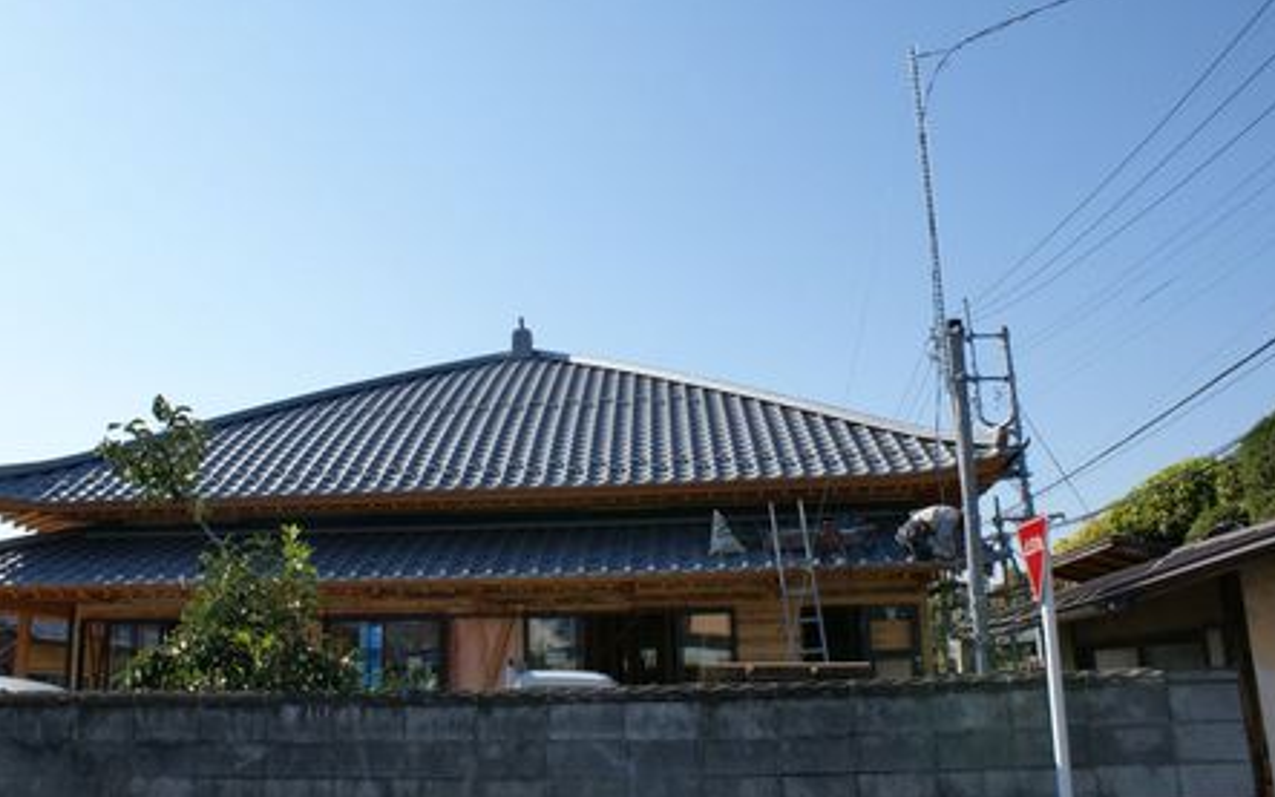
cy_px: 411
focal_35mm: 31
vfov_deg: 40.6
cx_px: 576
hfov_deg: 61.1
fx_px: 1077
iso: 100
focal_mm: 18
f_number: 10
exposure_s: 1/160
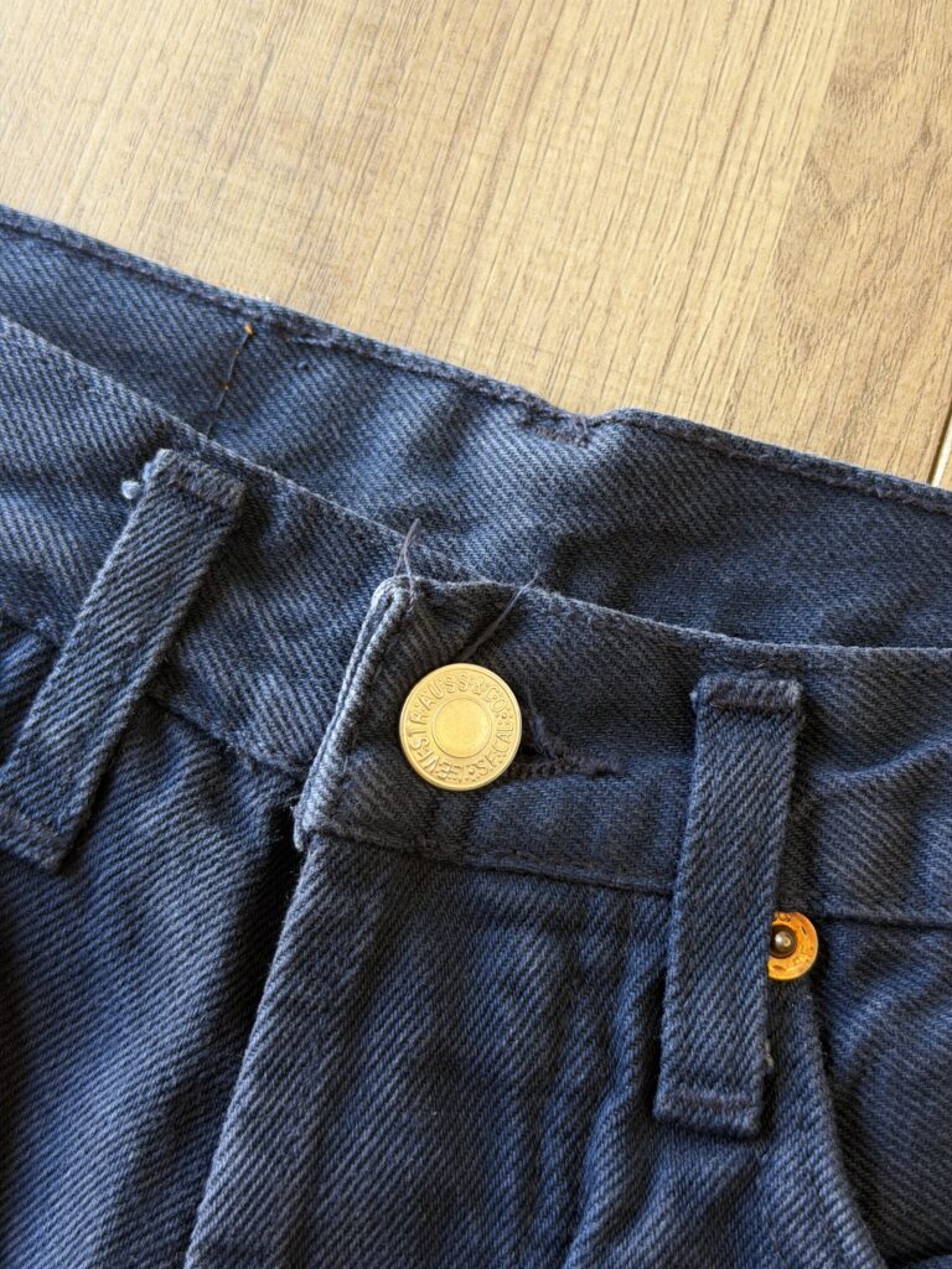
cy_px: 634
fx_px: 1760
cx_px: 476
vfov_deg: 39.7
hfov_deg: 30.3
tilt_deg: -77.9
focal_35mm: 48
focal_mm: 6.76
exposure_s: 1/60
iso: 100
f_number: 1.78
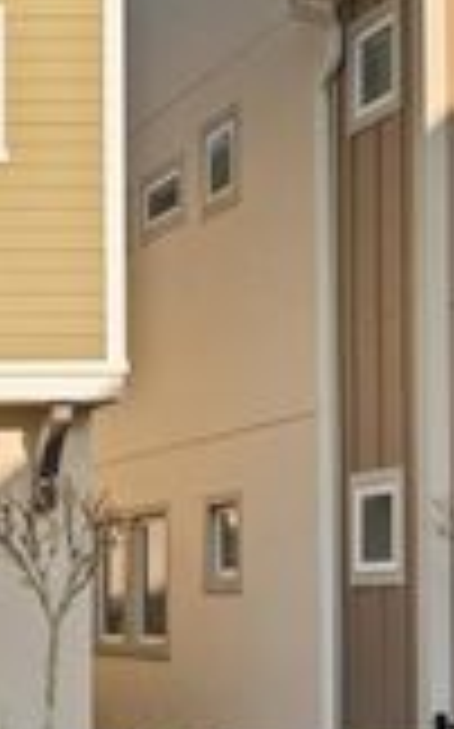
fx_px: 1745
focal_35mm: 88
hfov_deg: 12.5
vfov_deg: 23.5
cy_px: 313
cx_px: -539
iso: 800
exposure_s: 1/320
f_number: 7.1
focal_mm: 28
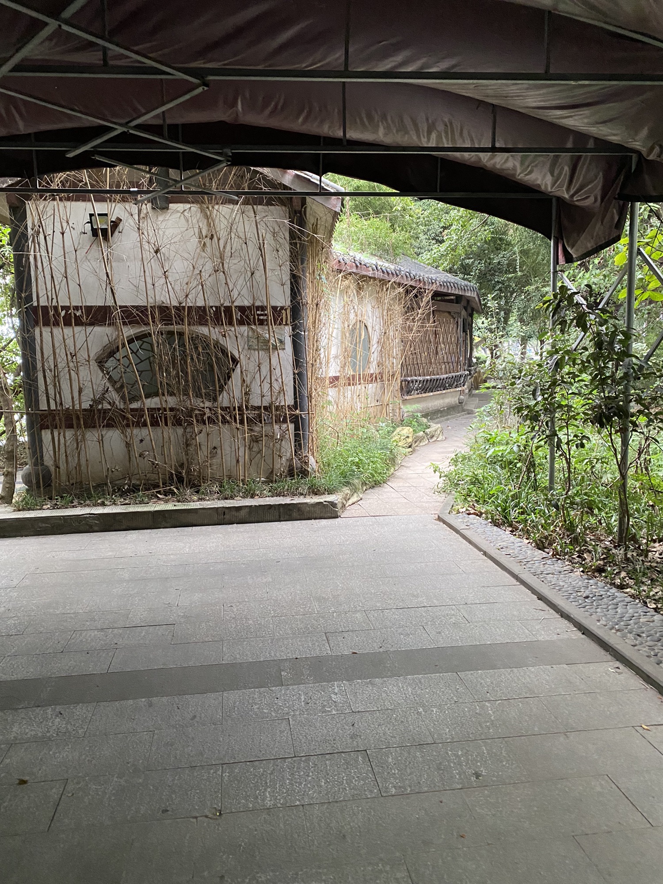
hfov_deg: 53.1
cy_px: 442
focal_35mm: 26
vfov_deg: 67.3
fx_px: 664
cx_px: 332
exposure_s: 1/60
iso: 500
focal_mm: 4.25
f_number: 1.8
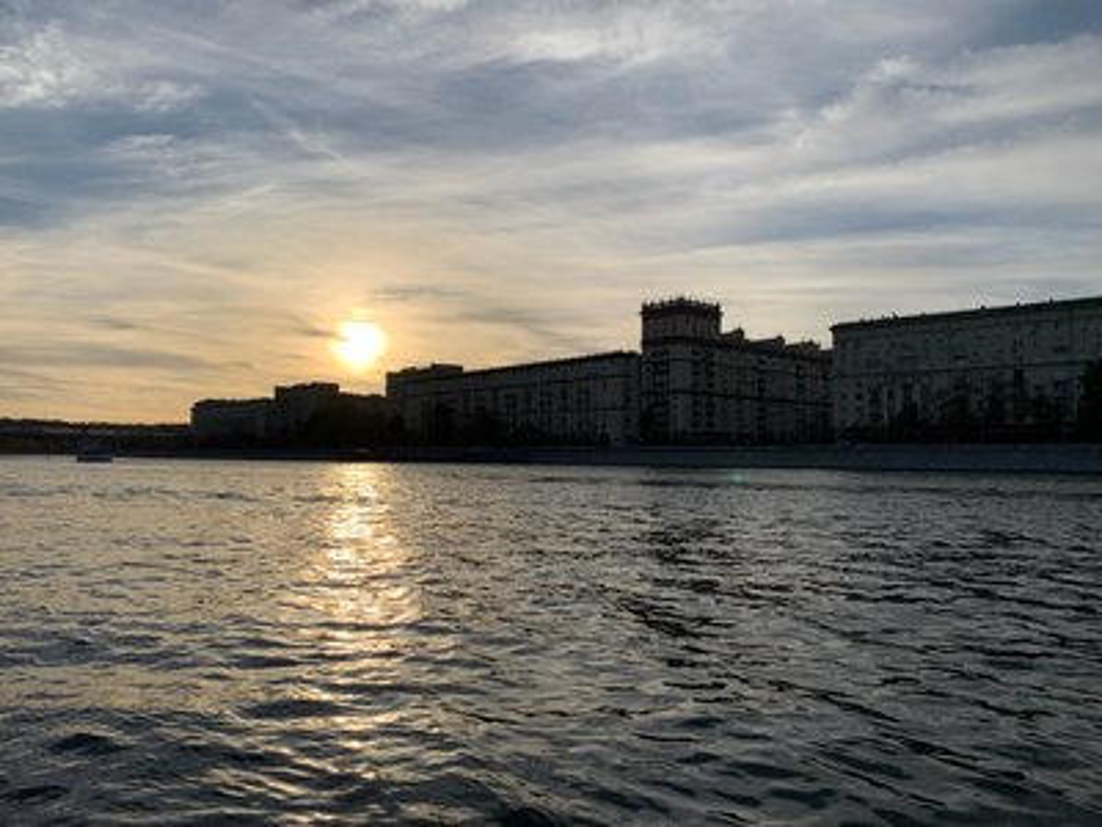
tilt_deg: +1.2
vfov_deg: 53.1
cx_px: 551
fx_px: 828
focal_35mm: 26
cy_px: 414
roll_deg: -0.3
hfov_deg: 67.3
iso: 25
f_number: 1.8
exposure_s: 1/4464
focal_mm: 4.25
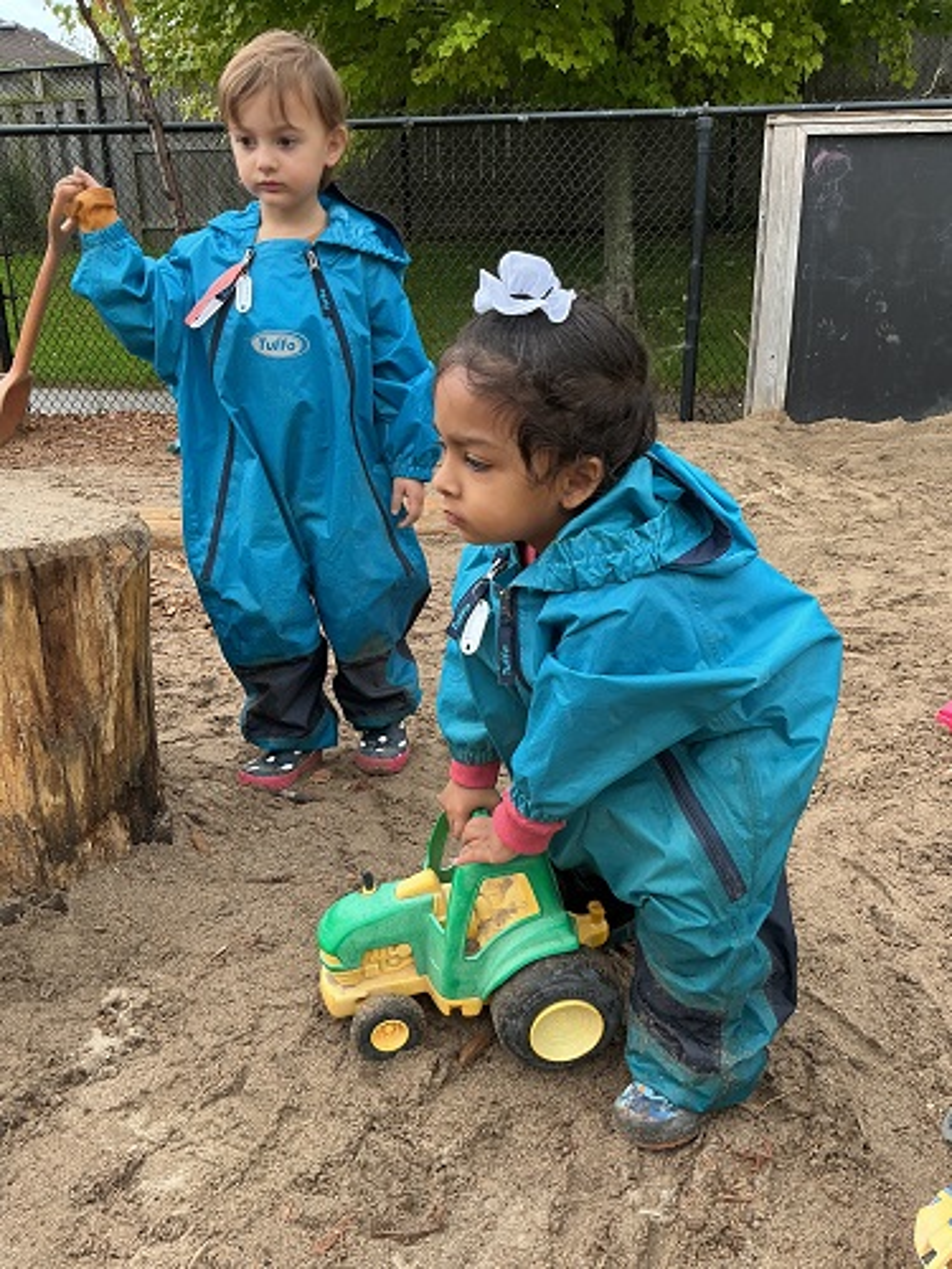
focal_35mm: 29
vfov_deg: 61.7
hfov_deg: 48.2
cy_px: 634
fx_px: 1063
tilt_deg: -18.7
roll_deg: +0.3
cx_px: 476
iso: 20
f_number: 1.8
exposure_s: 1/142
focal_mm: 3
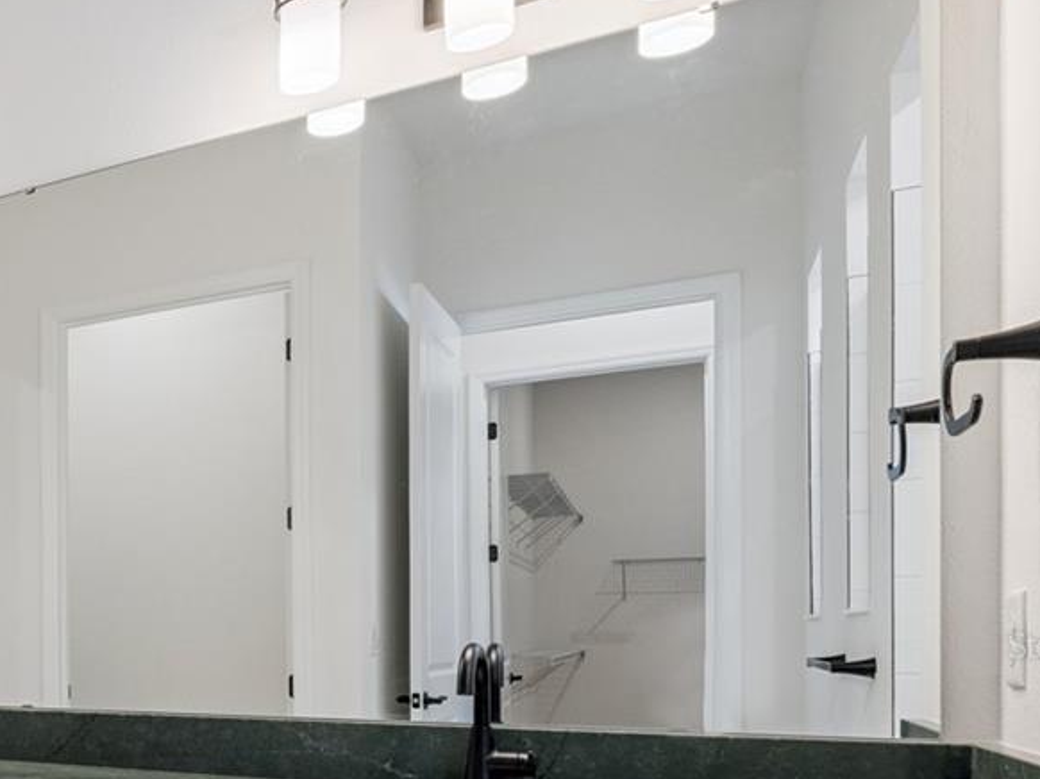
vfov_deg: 37.0
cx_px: -263
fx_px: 1111
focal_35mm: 37
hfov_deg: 36.2
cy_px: 645
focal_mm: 14
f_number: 11
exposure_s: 1/40
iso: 800
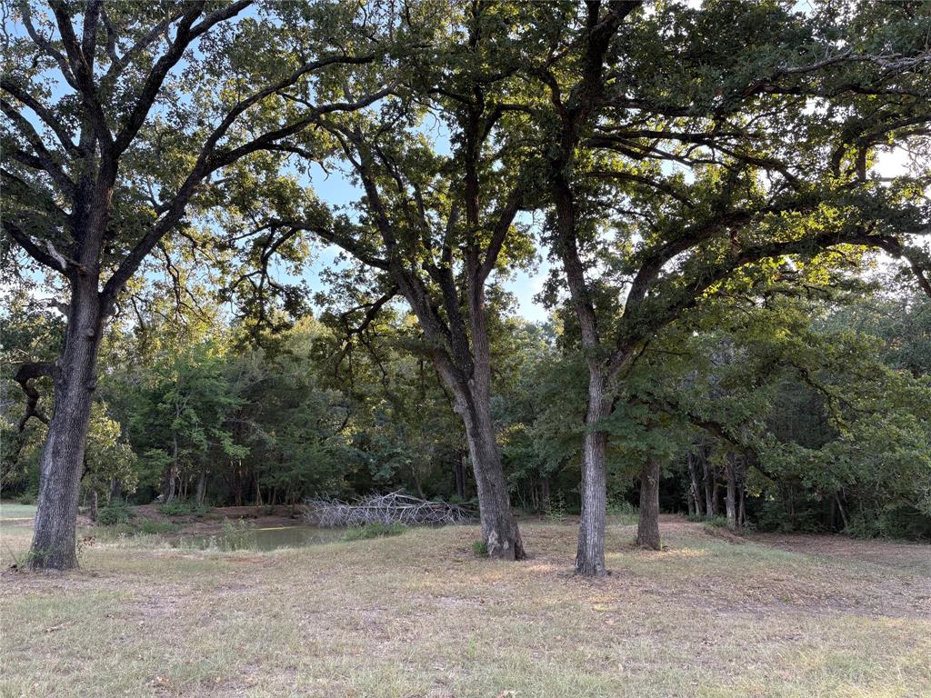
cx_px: 466
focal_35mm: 26
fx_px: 699
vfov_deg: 53.1
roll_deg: -0.1
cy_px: 349
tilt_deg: +10.2
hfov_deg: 67.3
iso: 64
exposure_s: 1/255
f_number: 1.6
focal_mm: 5.96
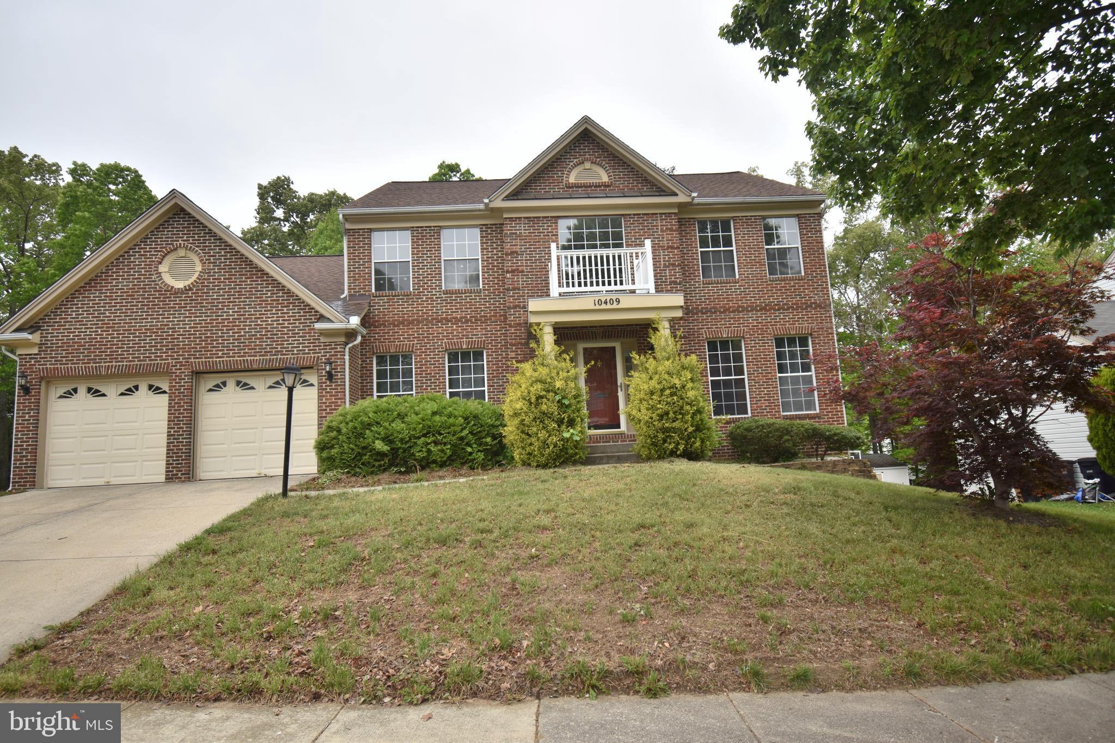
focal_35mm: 21
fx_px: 650
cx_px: 558
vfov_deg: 59.5
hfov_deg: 81.2
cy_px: 372
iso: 100
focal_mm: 14
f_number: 5.6
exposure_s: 1/200
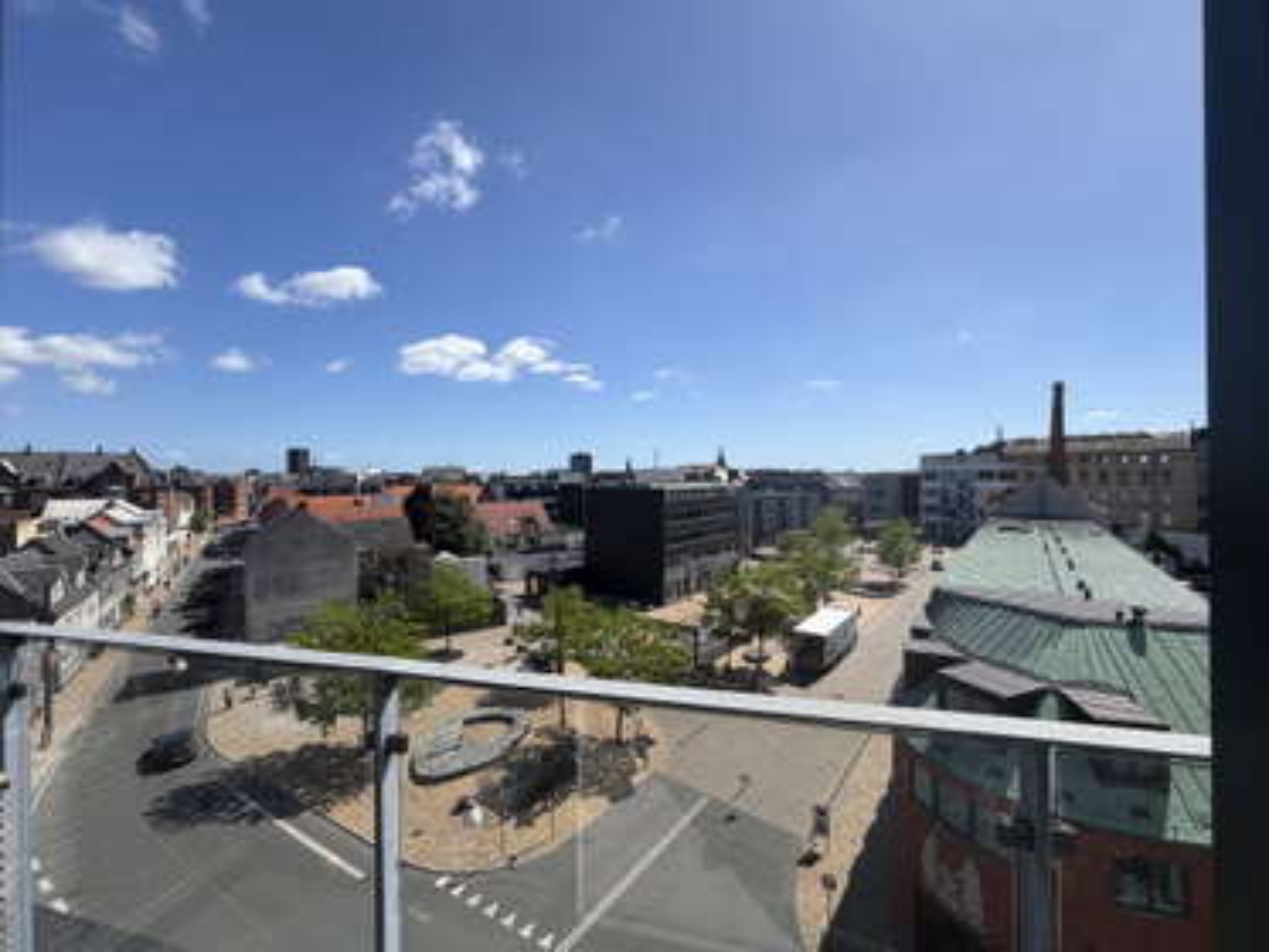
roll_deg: +0.4
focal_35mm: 14
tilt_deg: +1.0
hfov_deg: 102.0
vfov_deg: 85.7
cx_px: 634
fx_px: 513
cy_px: 476
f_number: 2.2
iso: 20
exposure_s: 1/1167
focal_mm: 2.22
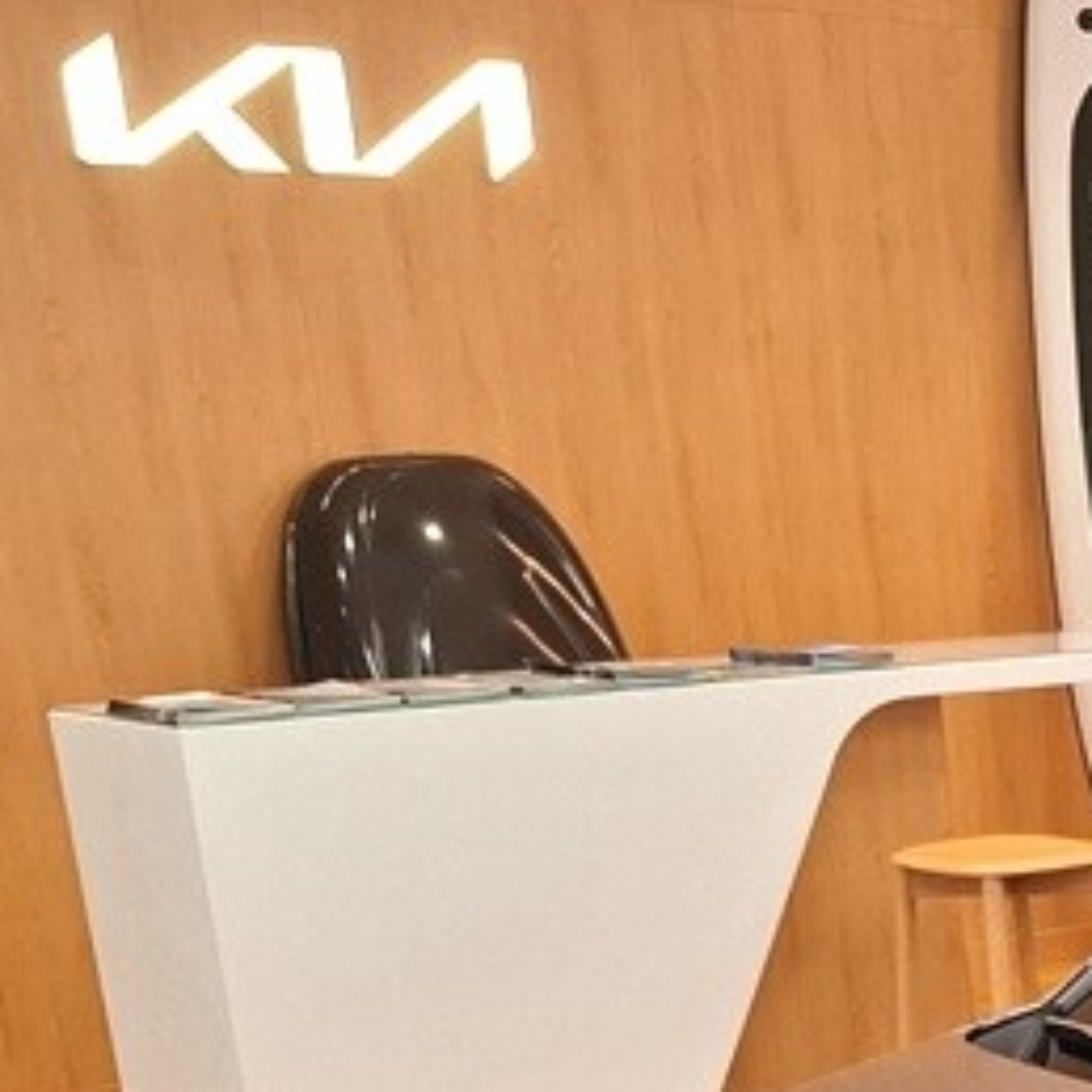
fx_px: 2855
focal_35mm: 80
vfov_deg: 19.3
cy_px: 1575
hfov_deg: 19.1
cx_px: 1619
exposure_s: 1/100
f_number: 1.8
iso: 80
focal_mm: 5.54
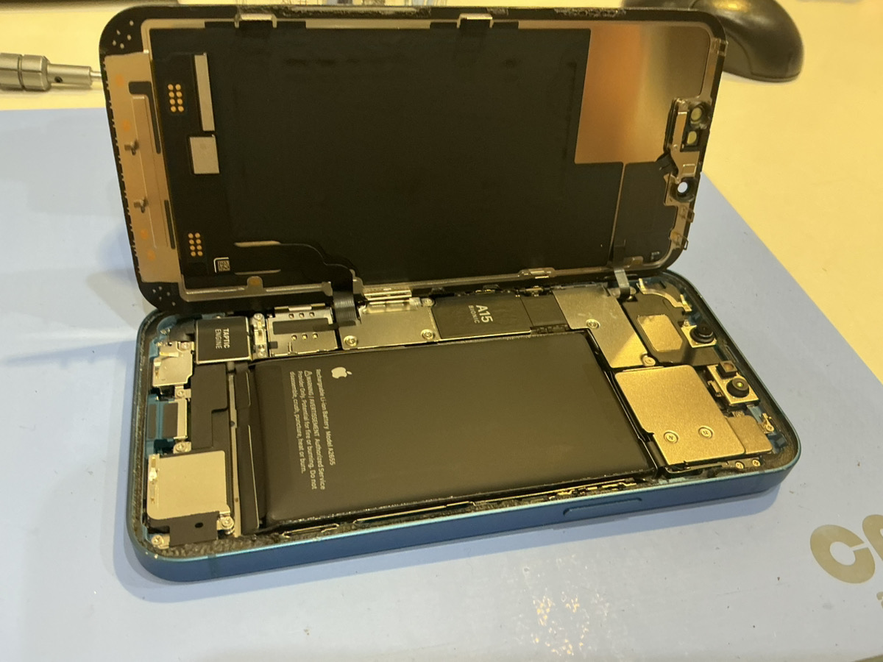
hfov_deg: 61.7
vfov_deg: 48.2
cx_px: 442
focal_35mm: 29
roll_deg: -9.6
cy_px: 331
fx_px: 740
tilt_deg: -43.8
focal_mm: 3
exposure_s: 1/60
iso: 125
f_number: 1.8
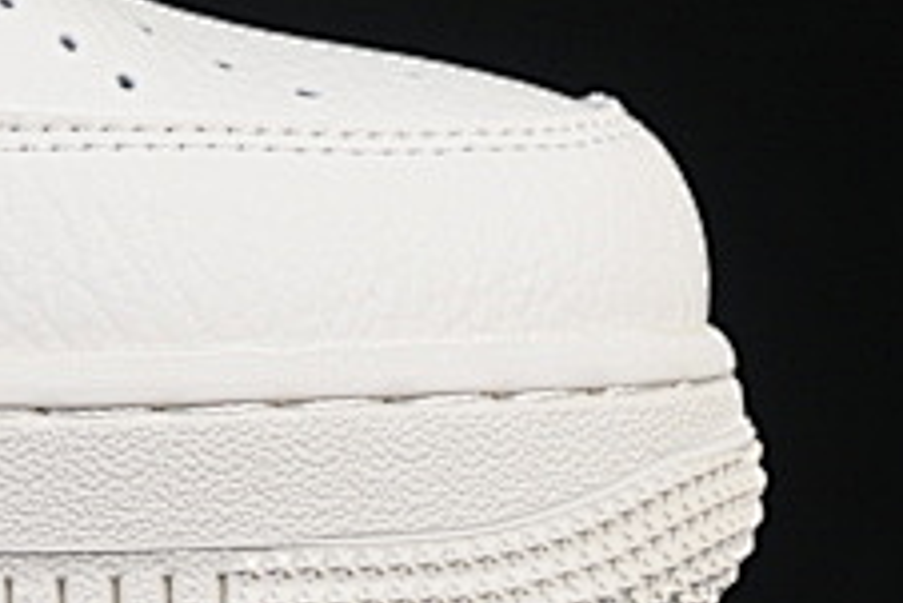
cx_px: -755
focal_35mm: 358
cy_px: -232
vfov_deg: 3.8
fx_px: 8985
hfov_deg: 5.7
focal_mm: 50
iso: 160
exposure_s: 1/80
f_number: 8
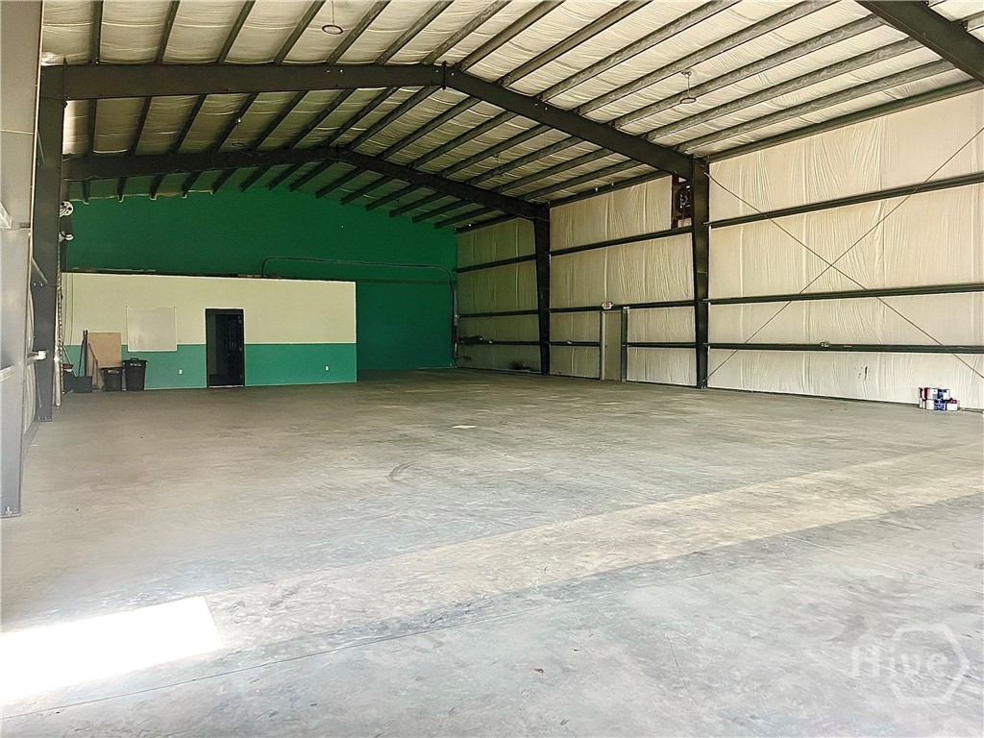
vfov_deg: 53.1
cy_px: 369
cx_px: 492
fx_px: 739
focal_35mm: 26
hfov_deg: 67.3
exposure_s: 1/81
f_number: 1.6
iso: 125
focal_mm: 5.1
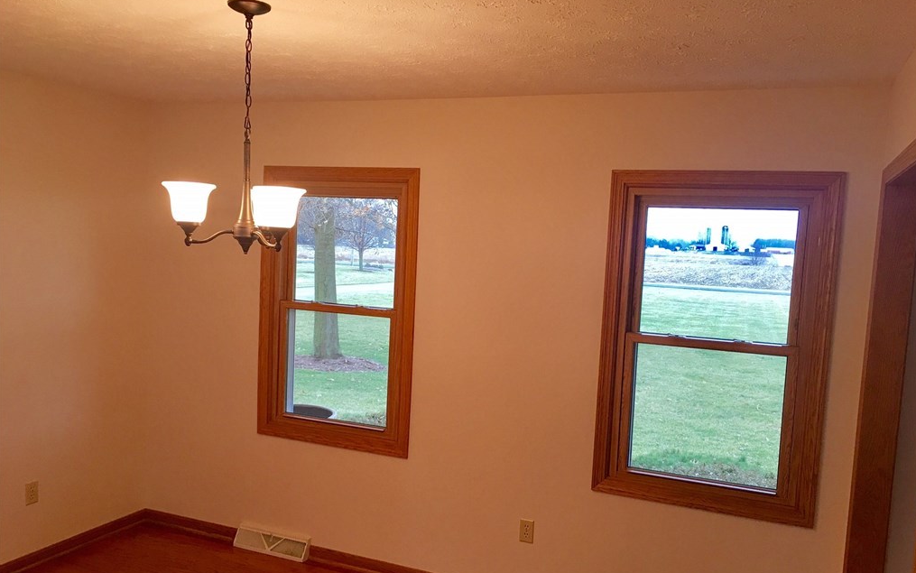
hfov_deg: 61.2
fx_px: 774
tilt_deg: -5.8
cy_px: 326
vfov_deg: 40.5
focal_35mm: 31
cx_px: 459
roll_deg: -2.6
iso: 25
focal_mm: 4.15
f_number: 2.2
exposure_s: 1/15
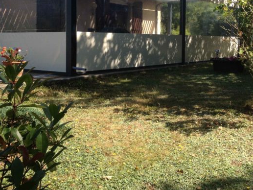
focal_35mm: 52
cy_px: 51
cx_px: 128
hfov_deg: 36.8
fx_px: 380
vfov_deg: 27.7
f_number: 2.4
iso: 50
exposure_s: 1/488
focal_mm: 4.28
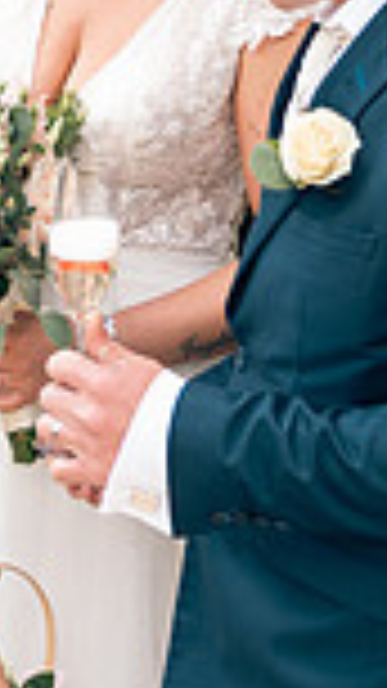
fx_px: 2026
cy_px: -20
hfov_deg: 10.8
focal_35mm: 111
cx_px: 0
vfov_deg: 18.7
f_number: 3.5
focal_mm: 28
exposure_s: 1/200
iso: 100
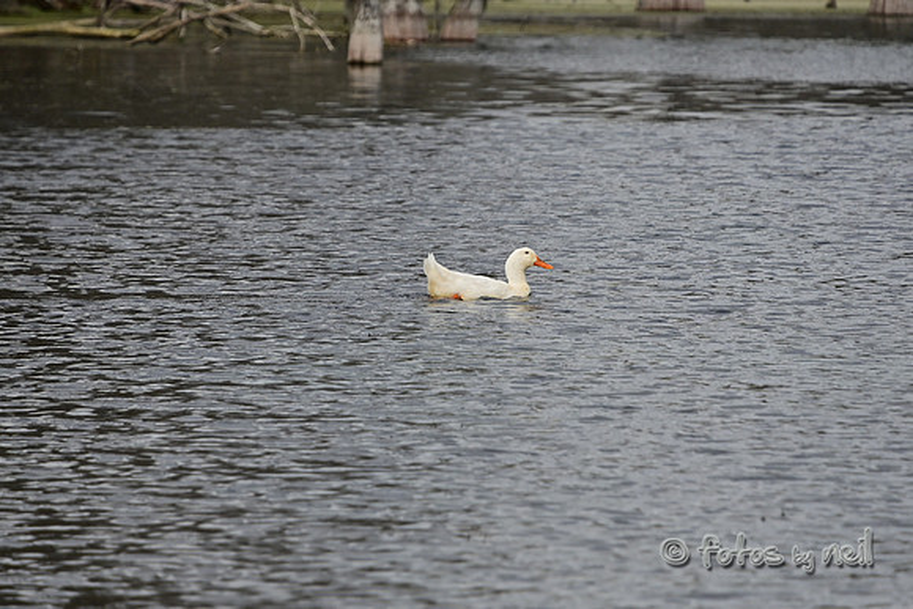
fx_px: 7026
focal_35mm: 277
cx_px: 456
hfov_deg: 7.4
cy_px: 304
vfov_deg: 5.0
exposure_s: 1/1250
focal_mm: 185
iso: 200
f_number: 6
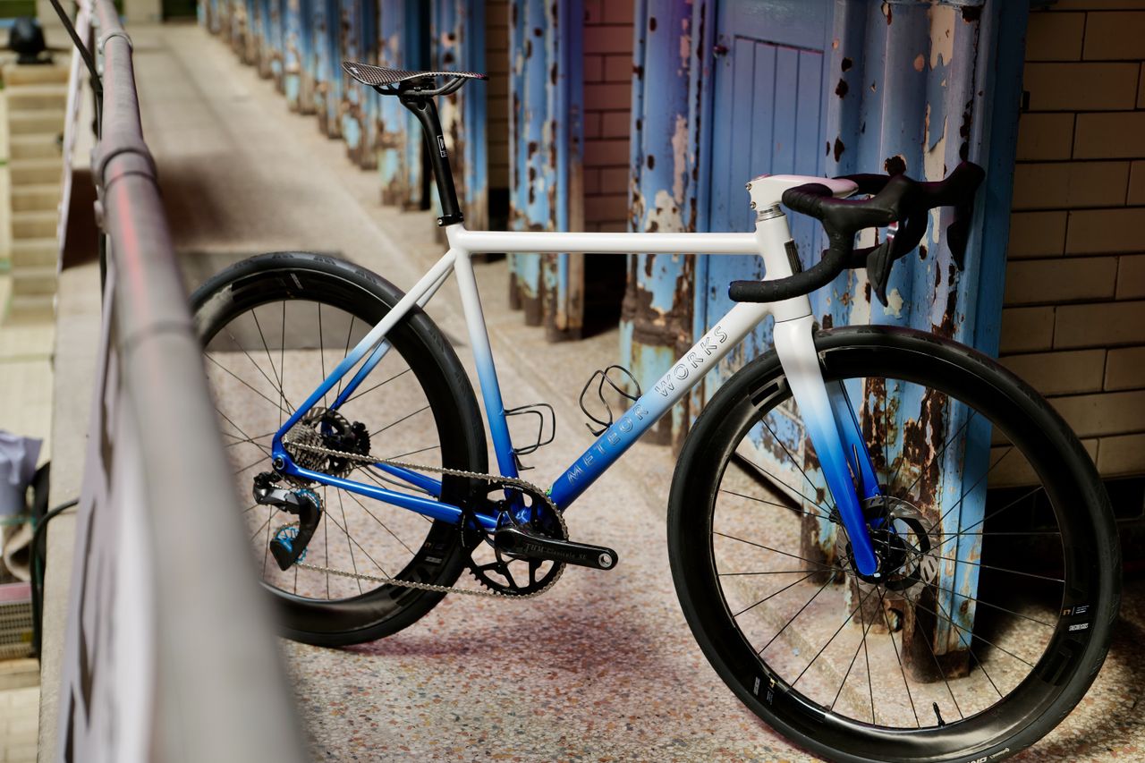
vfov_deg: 27.0
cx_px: 572
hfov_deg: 39.6
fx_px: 1590
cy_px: 382
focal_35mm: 50
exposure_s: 1/160
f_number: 2.8
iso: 100
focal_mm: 50
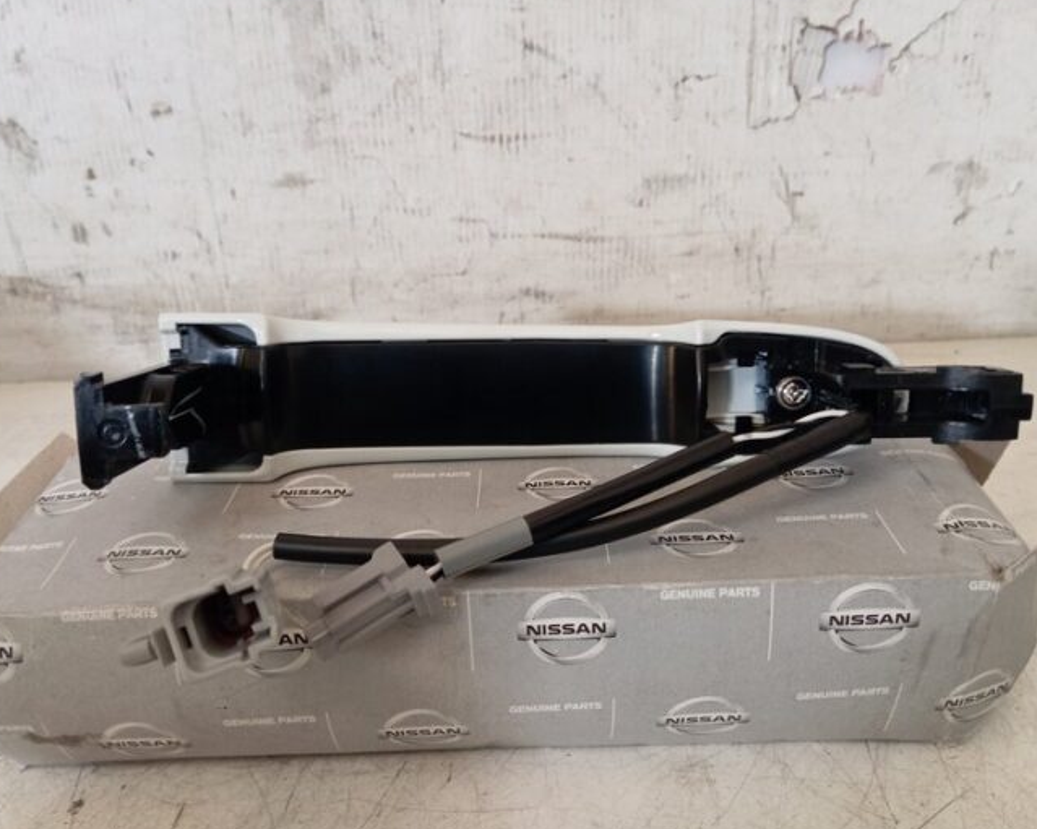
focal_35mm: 30
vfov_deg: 48.5
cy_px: 410
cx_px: 518
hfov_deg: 58.8
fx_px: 921
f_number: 1.8
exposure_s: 1/33.3
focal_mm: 4.22
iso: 609
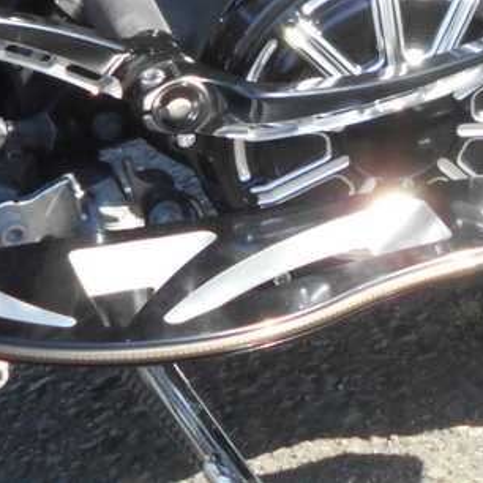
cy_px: -226
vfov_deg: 8.5
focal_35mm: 201
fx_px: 3173
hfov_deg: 8.6
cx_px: 538
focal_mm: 10
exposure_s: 1/250
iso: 200
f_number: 4.9
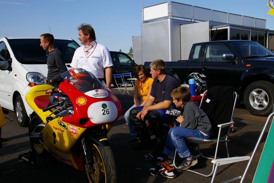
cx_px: 137
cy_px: 92
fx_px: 297
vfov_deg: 34.2
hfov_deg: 49.6
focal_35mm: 39
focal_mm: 26
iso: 200
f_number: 11
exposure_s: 1/250
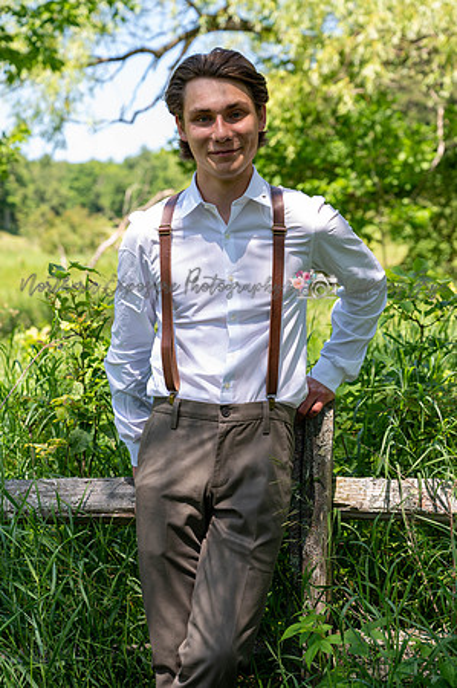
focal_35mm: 70
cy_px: 344
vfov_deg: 28.9
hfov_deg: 19.4
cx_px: 228
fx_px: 1336
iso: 200
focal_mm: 70
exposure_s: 1/250
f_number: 5
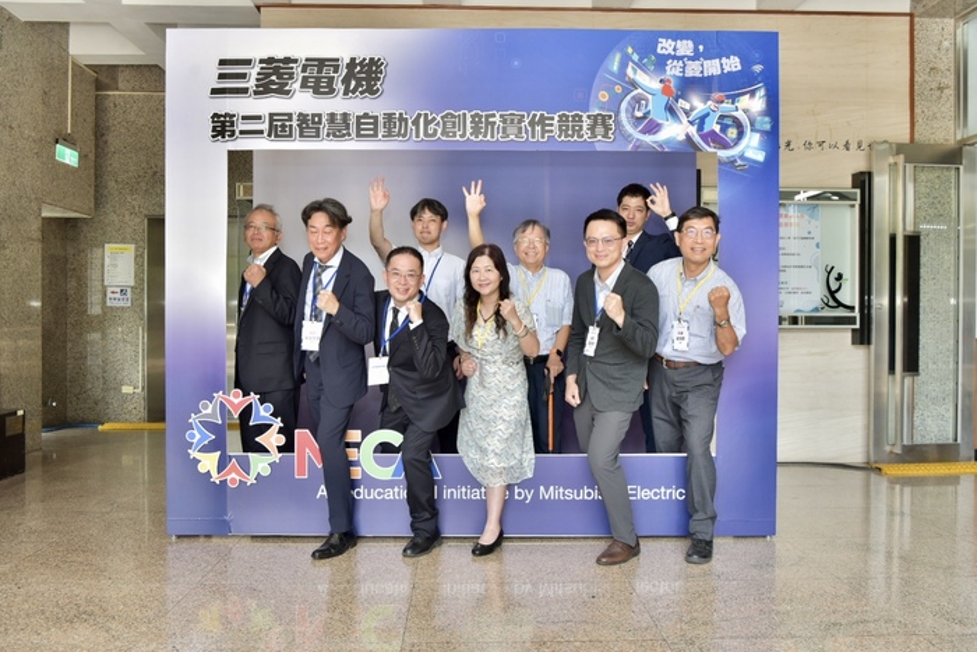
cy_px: 326
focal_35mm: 29
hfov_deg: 63.6
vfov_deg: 45.0
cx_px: 488
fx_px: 787
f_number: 6.3
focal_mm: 29
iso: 500
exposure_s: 1/125
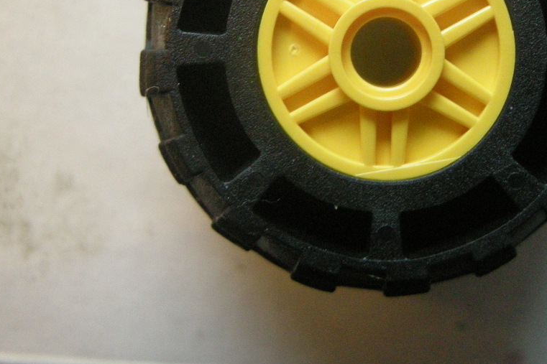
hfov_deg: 31.4
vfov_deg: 21.3
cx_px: 397
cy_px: 64
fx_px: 957
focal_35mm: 63
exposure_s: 1/38.4
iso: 400
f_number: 2.7
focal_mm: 7.5
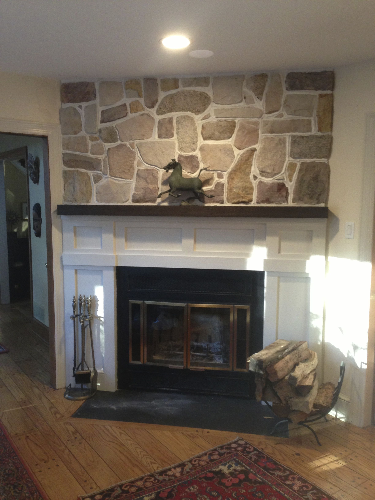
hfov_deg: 42.9
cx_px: 188
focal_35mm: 33
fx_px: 477
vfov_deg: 55.4
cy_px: 250
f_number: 2.4
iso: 200
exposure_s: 1/20
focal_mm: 4.13
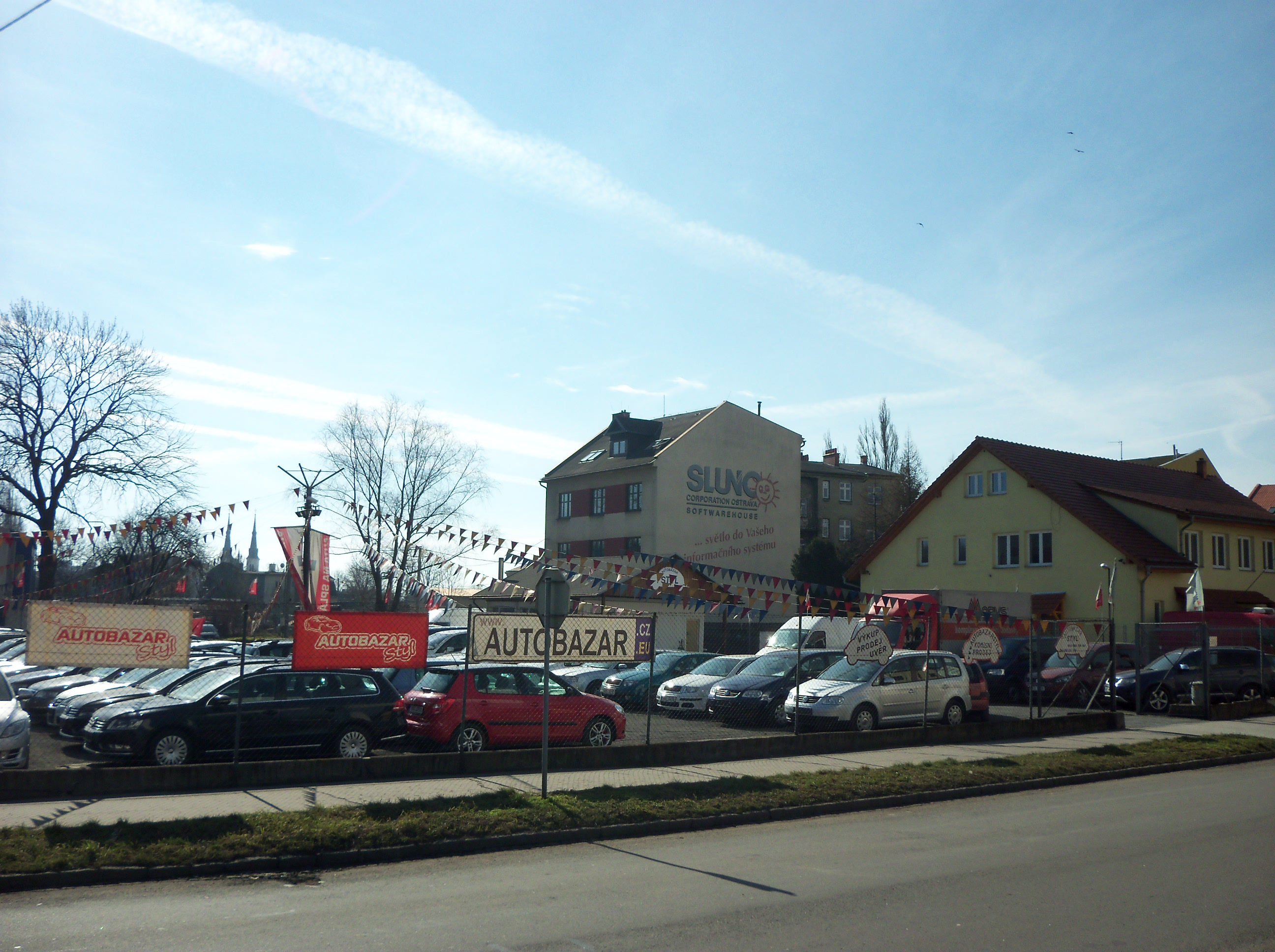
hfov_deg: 54.0
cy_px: 476
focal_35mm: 34
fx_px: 1250
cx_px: 638
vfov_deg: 41.7
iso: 80
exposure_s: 1/200
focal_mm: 5.7
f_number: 8.8
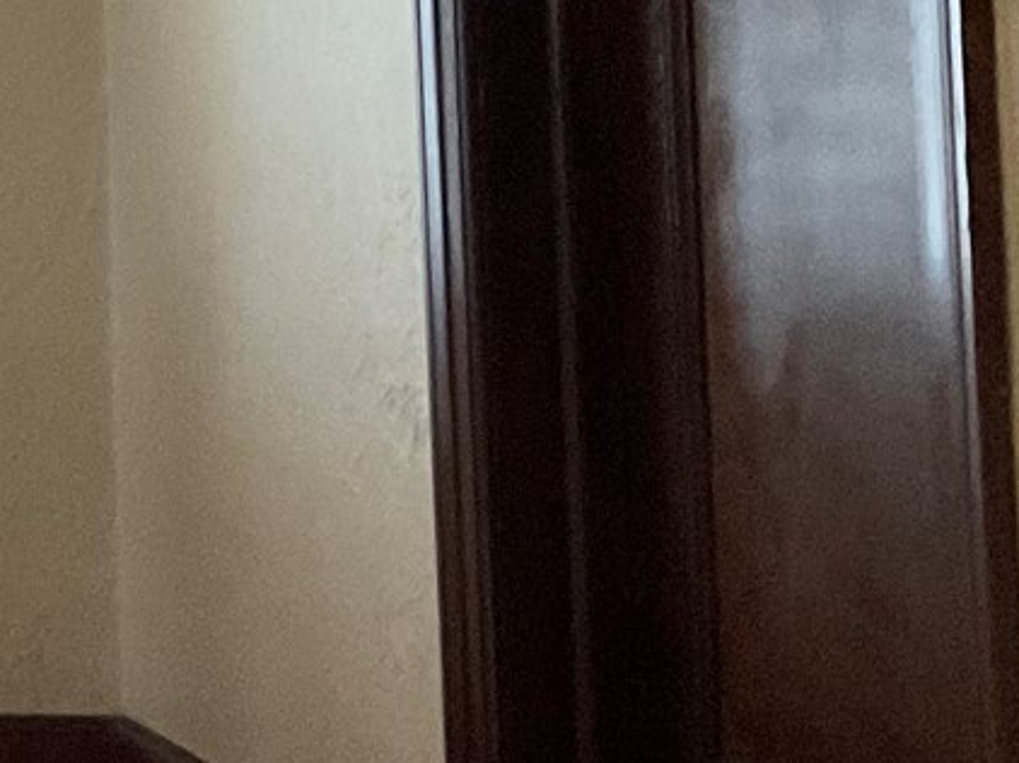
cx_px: -980
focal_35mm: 132
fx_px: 3884
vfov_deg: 11.0
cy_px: -159
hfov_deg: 13.1
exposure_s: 1/40
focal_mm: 3
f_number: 1.8
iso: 250
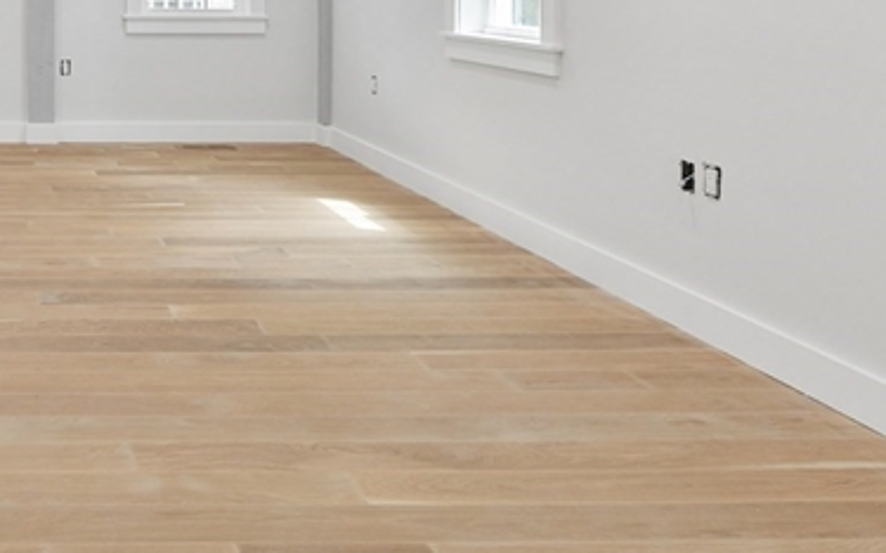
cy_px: 11
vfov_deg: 30.6
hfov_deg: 42.8
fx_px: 941
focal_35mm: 39
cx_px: -17
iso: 640
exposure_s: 1/20
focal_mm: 14
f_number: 9
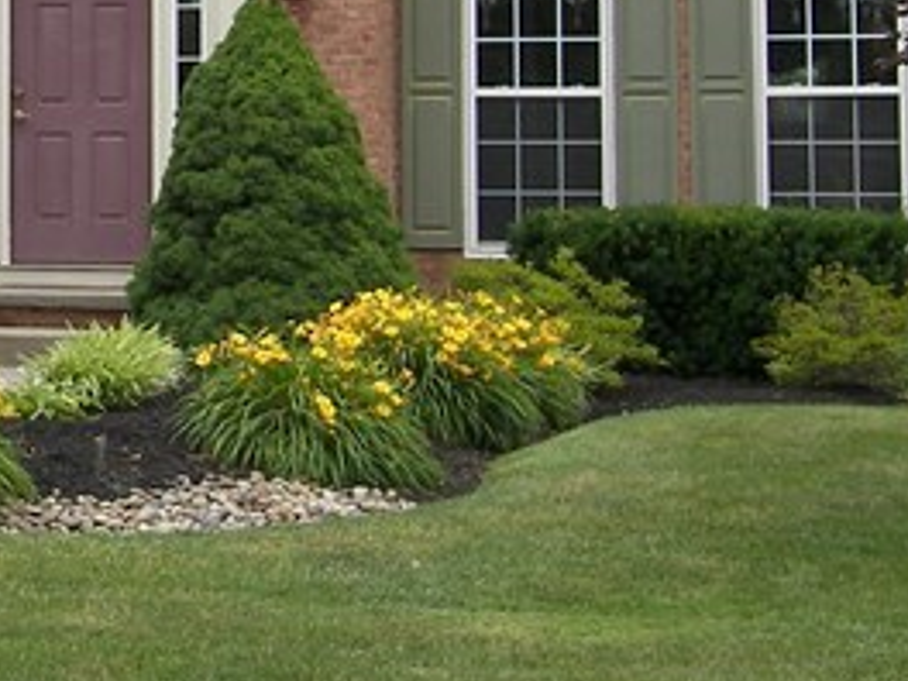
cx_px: -396
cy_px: -48
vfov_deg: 11.4
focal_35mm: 128
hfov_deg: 14.5
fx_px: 3358
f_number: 3.2
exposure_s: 1/250
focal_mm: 6.9
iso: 50
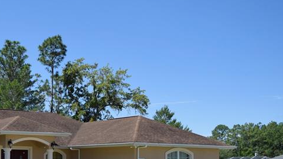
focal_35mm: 60
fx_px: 450
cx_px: 39
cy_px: 135
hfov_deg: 33.4
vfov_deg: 19.7
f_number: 3.5
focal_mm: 18
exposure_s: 1/2000
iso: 200
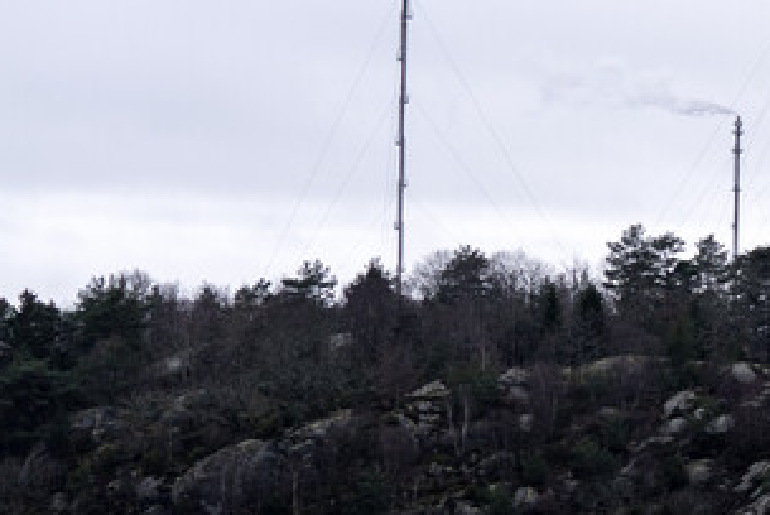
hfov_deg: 5.4
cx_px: 1845
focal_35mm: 367
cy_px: 175
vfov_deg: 3.8
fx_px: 7857
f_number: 3.5
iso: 100
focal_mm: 70
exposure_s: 1/400
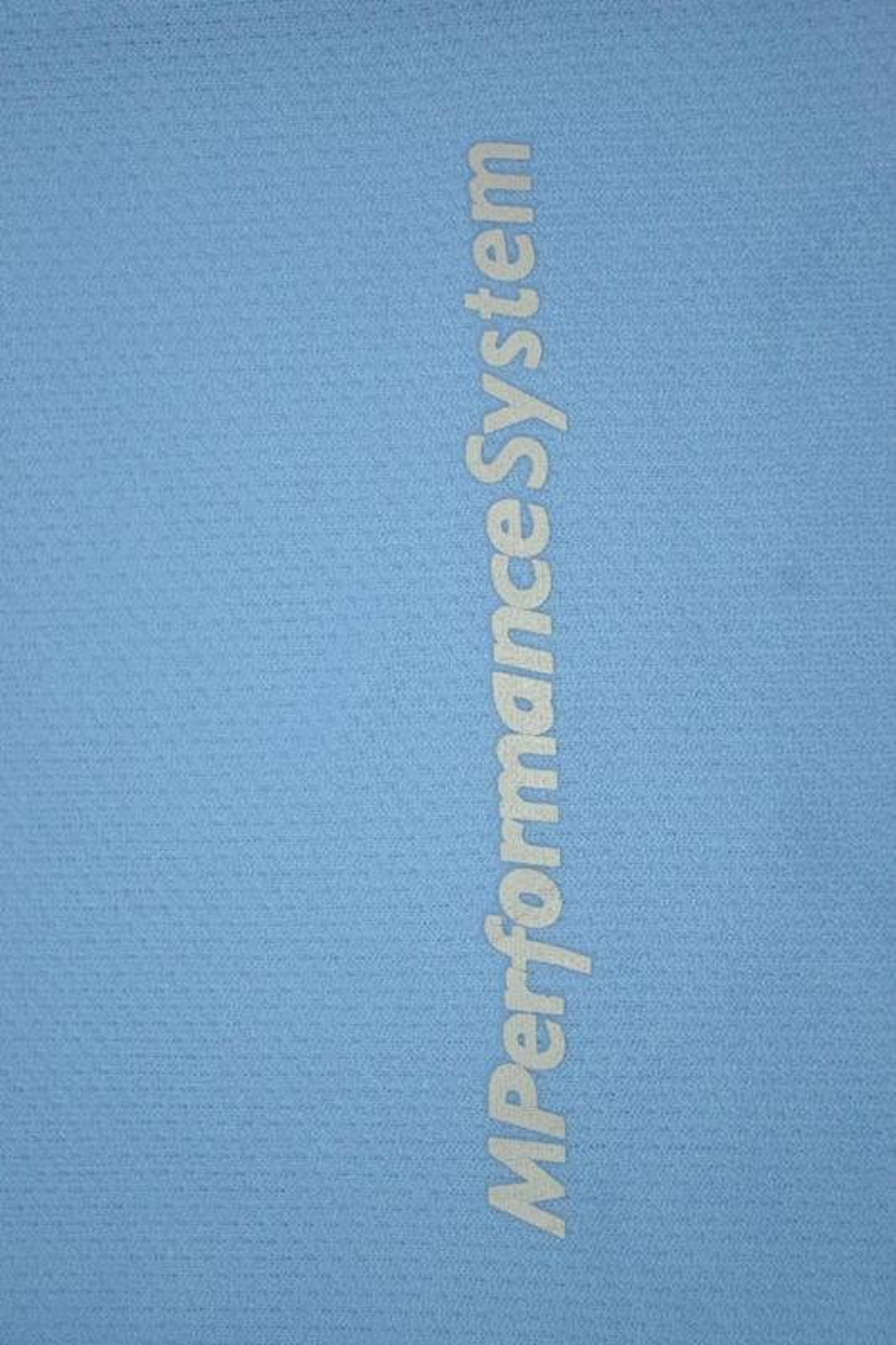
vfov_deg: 24.6
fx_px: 3081
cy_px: 672
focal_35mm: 82
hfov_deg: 16.5
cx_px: 448
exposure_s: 1/60
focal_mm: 55
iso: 200
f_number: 5.6
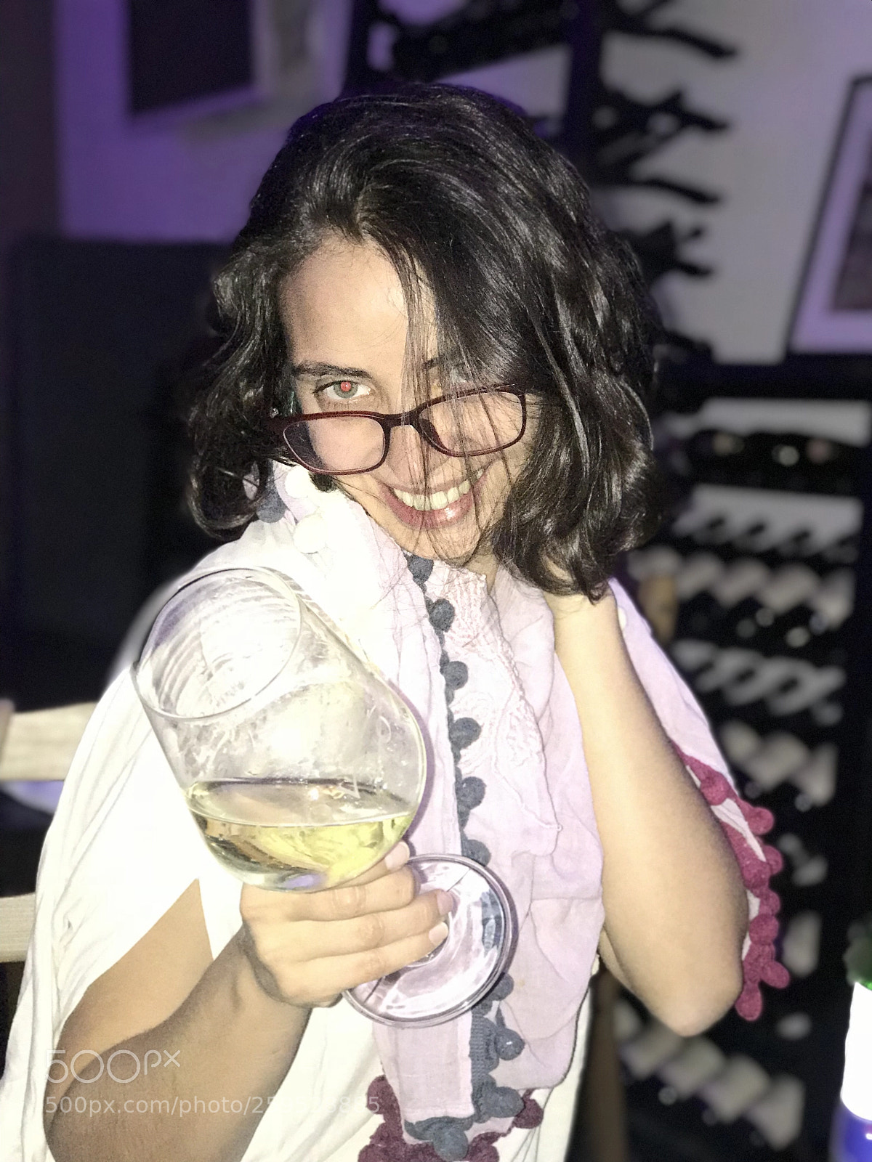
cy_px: 581
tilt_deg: -7.1
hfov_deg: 25.7
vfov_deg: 33.8
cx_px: 436
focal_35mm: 57
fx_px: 1914
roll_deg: +0.1
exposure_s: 1/50
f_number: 2.8
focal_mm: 6.6
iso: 320
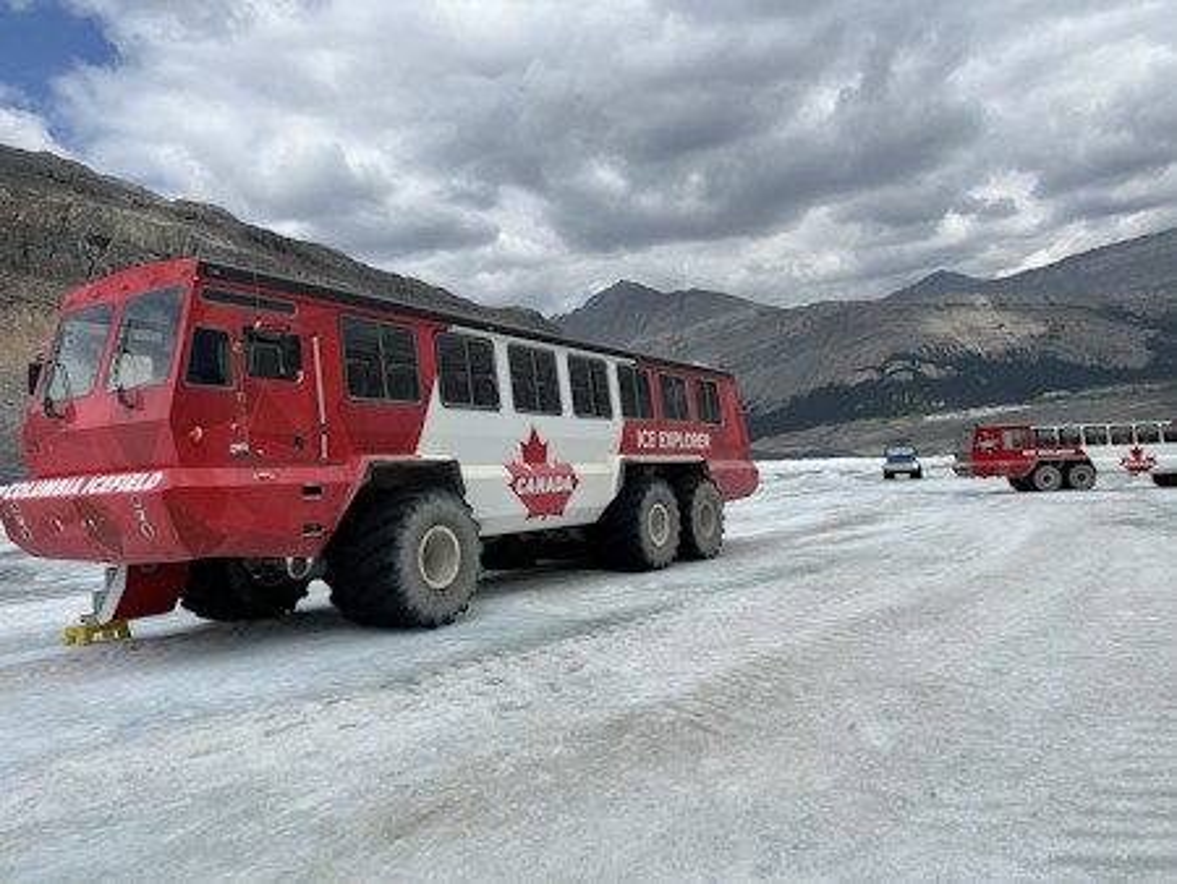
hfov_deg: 67.3
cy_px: 442
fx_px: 885
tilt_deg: -1.4
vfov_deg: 53.1
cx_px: 588
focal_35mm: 26
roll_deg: +7.1
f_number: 1.5
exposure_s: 1/7463
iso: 50
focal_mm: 5.7
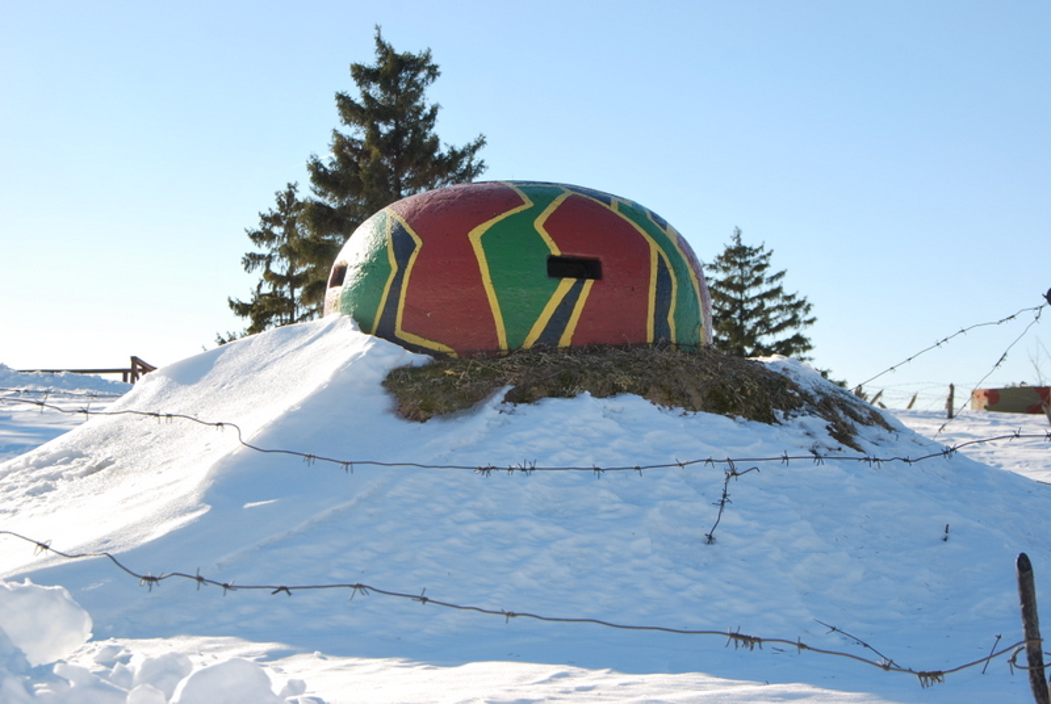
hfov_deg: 33.4
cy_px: 352
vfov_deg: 22.7
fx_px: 1754
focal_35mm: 60
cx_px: 526
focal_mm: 40
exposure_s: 1/200
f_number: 9
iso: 100
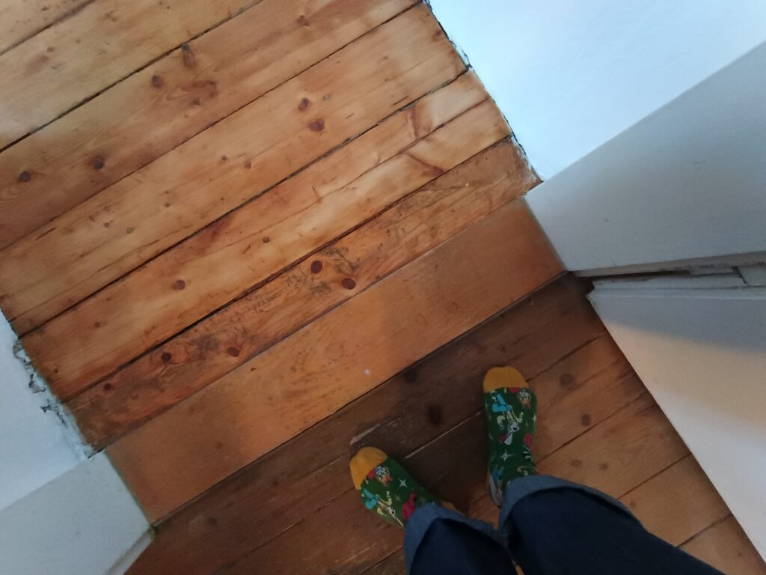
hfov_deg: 94.5
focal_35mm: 16
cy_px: 288
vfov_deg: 78.1
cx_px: 383
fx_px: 354
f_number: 2.2
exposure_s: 1/14.3
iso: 1991
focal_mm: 1.65
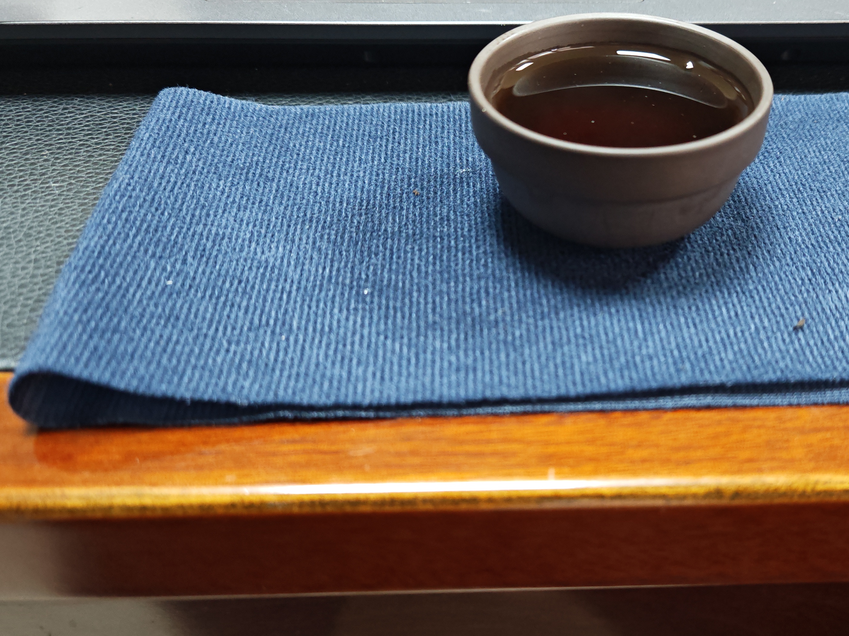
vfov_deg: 38.7
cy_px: 323
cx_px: 573
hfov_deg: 49.2
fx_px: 908
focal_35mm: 37
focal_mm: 6.67
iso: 640
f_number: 1.9
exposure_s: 1/25
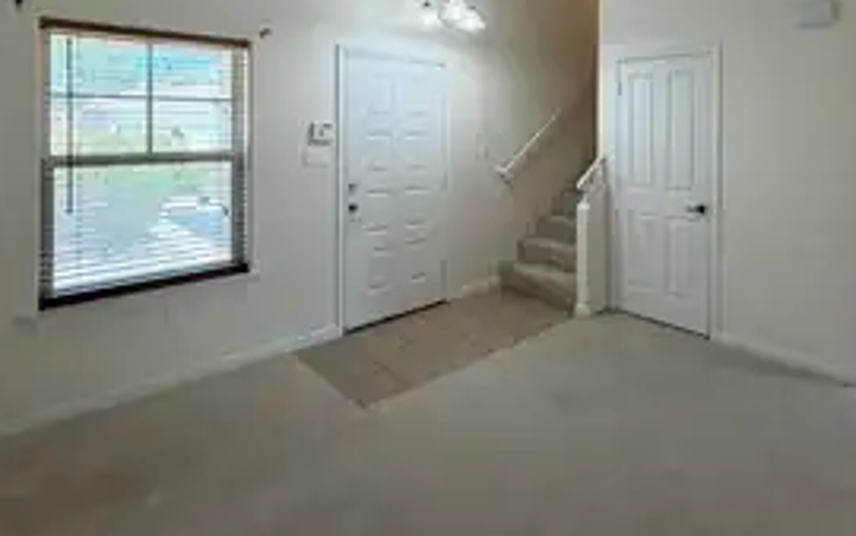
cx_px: 514
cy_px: 127
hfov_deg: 78.7
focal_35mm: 22
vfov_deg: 52.4
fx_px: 513
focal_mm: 2.22
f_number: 2.2
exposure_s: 1/120
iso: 160
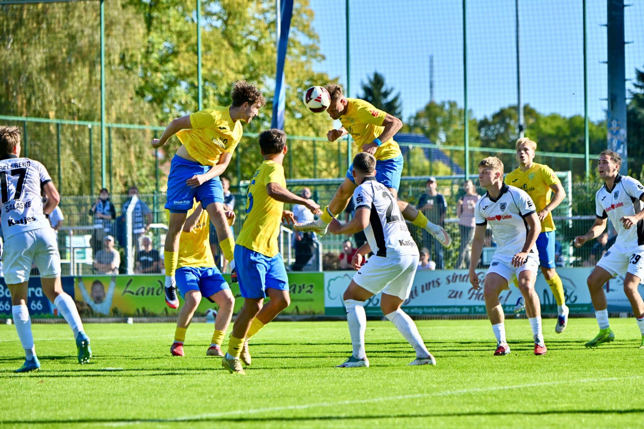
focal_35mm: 220
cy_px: 214
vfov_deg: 6.2
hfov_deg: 9.4
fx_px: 3935
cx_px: 322
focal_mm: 220
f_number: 5.3
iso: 320
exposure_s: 1/1600
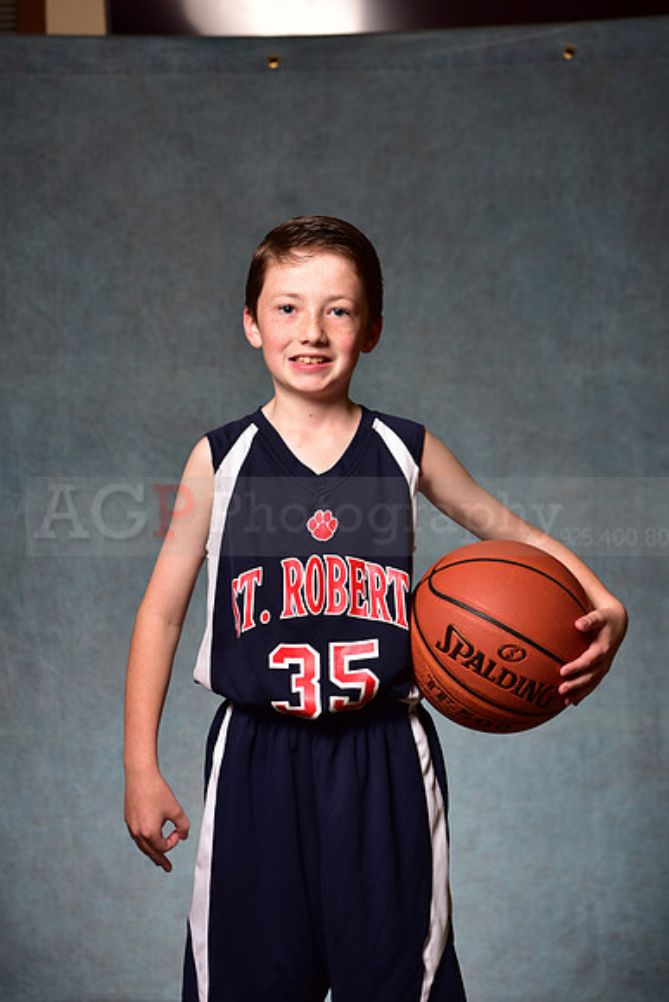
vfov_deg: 28.8
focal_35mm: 70
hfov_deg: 19.5
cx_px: 334
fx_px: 1950
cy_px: 501
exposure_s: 1/200
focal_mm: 70
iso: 100
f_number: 5
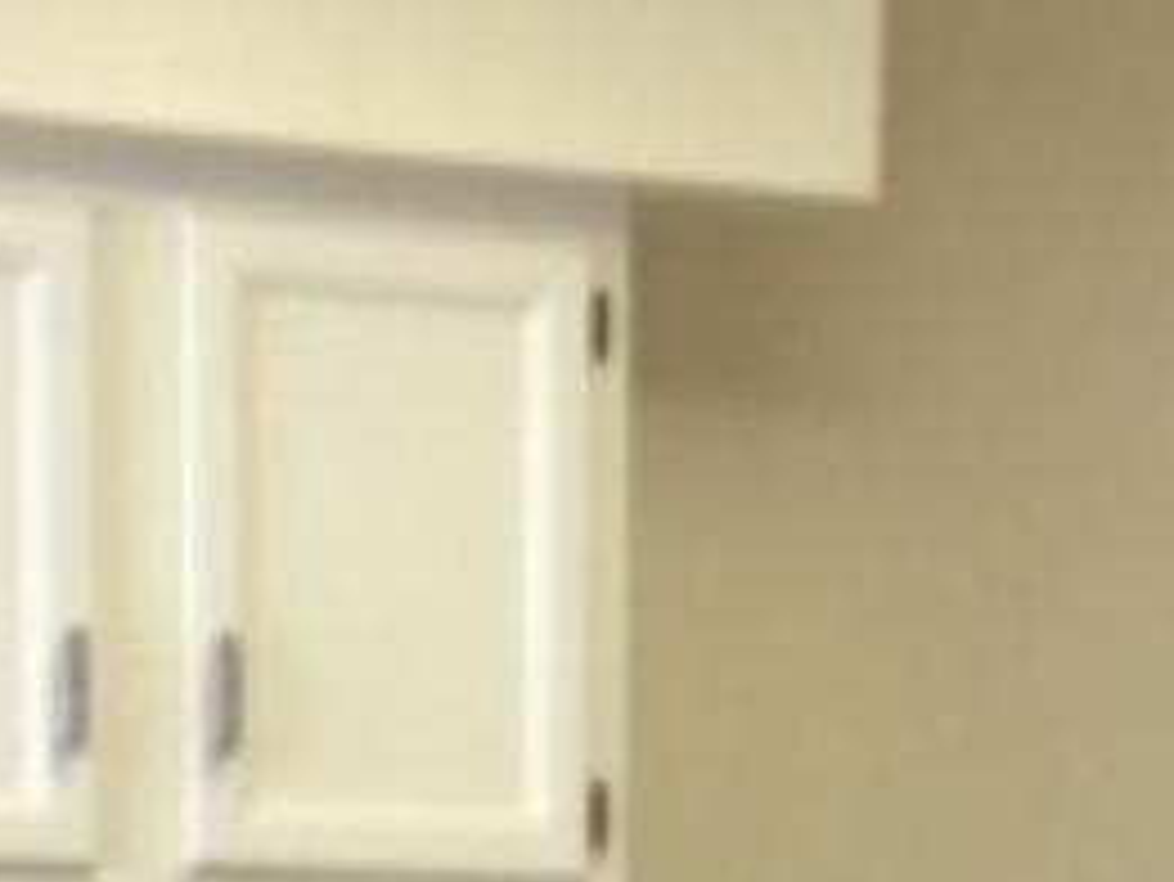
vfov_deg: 7.3
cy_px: 2066
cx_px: 972
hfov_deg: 10.2
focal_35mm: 193
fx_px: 6549
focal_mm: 4.28
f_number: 2.4
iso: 125
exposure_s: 1/20
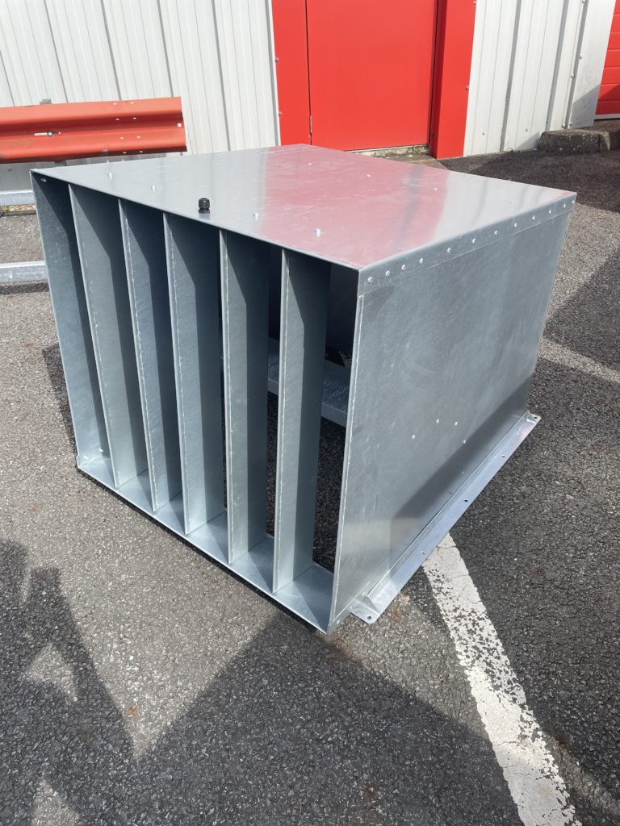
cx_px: 310
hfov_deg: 53.1
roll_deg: +3.0
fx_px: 621
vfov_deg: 67.3
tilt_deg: -33.5
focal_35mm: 26
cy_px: 413
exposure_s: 1/1770
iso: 32
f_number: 1.6
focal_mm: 4.2
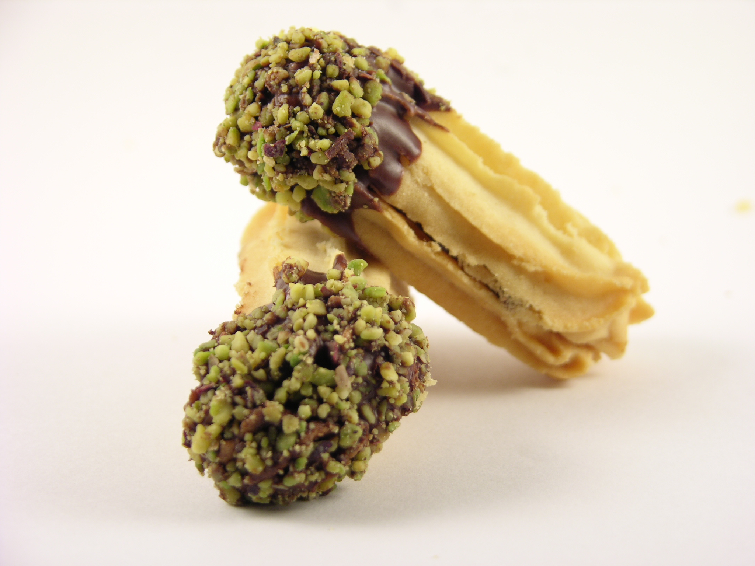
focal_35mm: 110
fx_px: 2399
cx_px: 378
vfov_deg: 13.5
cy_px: 283
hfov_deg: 17.9
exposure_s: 1/17.9
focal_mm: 27.3
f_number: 3.7
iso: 50
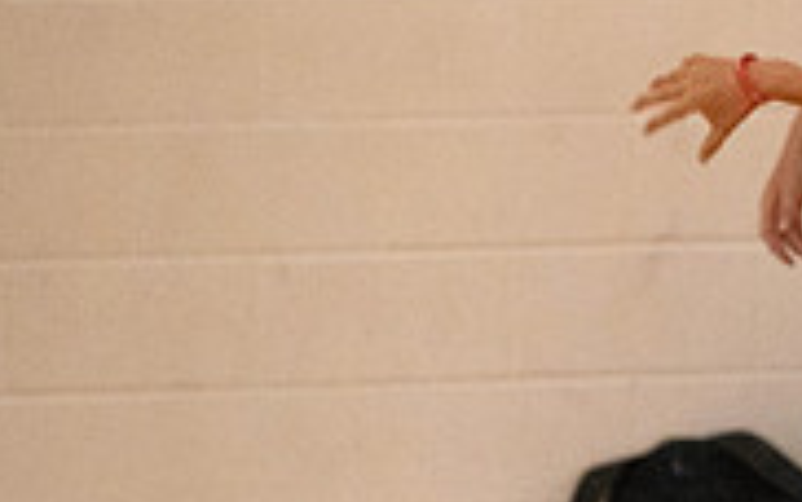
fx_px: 12423
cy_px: 376
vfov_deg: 2.3
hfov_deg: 3.7
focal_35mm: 568
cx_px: 1221
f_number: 4
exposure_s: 1/800
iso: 10000
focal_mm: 175
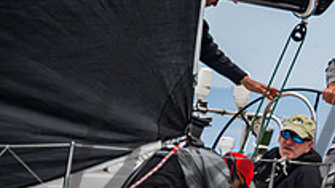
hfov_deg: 2.8
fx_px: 6954
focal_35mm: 783
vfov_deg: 1.6
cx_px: 421
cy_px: 151
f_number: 8
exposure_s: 1/2000
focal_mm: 270
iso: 640
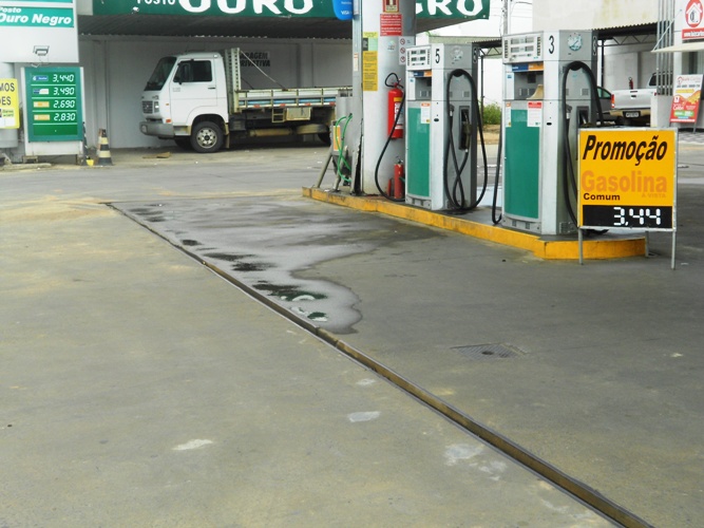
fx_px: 1139
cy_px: 264
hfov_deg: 34.4
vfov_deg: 26.1
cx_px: 352
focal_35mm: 56
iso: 80
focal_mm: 10.3
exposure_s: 1/60
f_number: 4.9
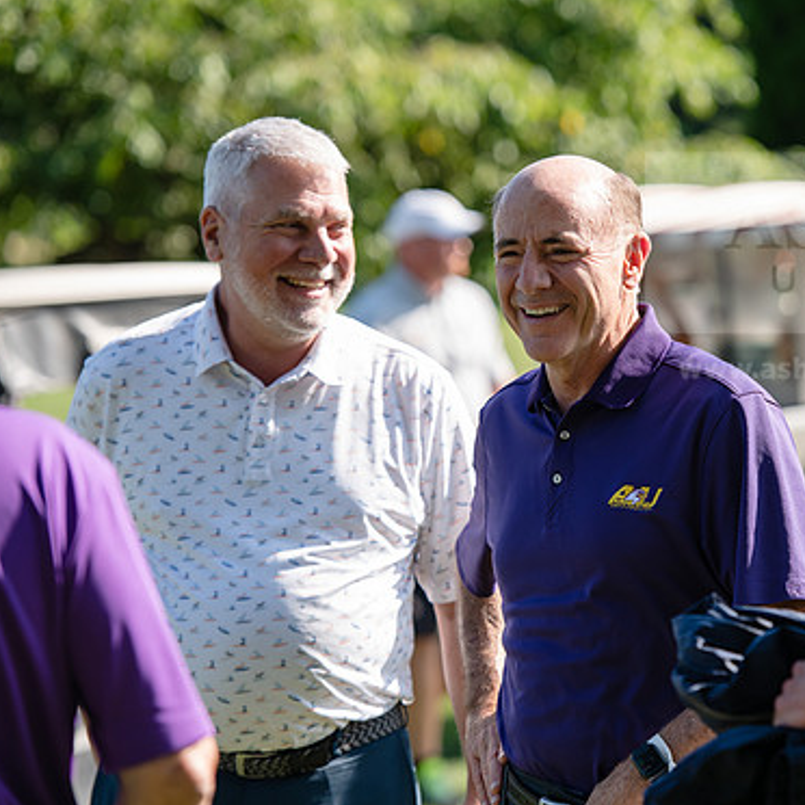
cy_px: 414
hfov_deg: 9.1
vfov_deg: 9.1
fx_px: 5052
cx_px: 580
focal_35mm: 192
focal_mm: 145
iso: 100
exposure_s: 1/400
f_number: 3.5
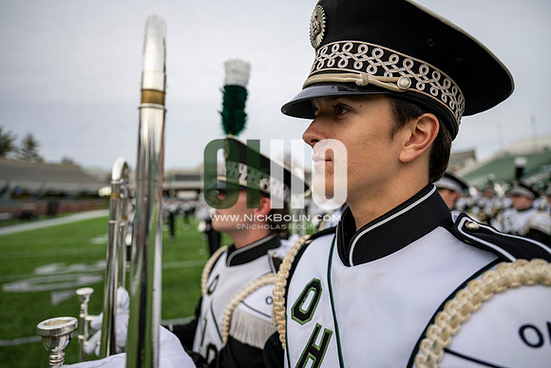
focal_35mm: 24
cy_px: 184
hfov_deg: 73.7
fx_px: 367
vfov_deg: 53.2
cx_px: 276
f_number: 2.8
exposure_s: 1/500
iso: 125
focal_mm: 24
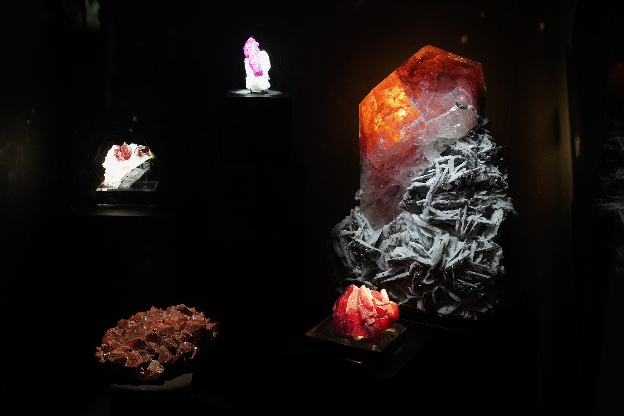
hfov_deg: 55.8
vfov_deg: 38.9
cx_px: 312
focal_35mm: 34
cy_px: 208
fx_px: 589
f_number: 8
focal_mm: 34
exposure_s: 1/100
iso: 6400
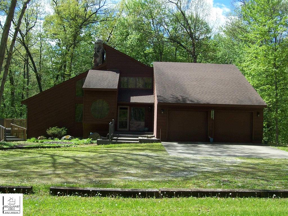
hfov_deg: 44.8
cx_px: 144
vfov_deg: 34.3
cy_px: 108
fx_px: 349
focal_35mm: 42
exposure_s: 1/250
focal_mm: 7
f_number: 5.6
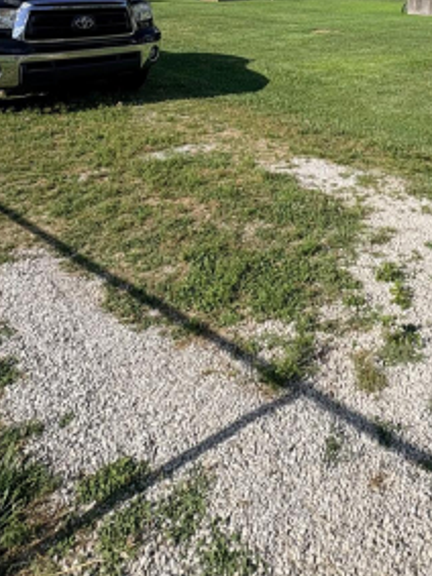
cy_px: 25
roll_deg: -2.7
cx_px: 318
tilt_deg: -6.4
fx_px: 550
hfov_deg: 41.8
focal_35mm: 33
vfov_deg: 47.7
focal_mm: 2.22
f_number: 2.2
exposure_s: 1/1748
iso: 50
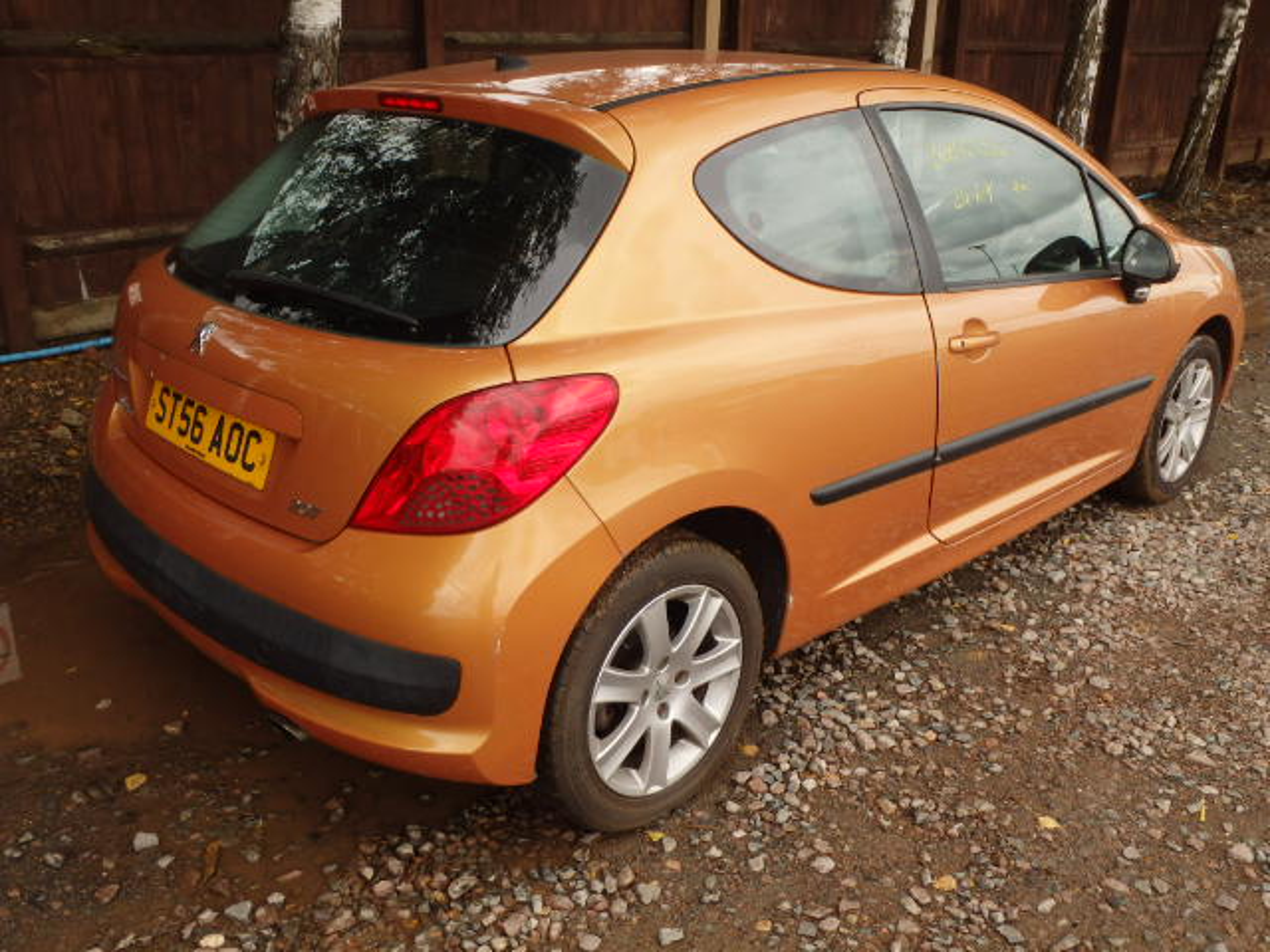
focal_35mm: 32
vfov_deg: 44.2
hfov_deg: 56.8
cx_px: 635
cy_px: 476
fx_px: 1174
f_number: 4.2
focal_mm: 5.7
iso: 125
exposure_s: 1/160
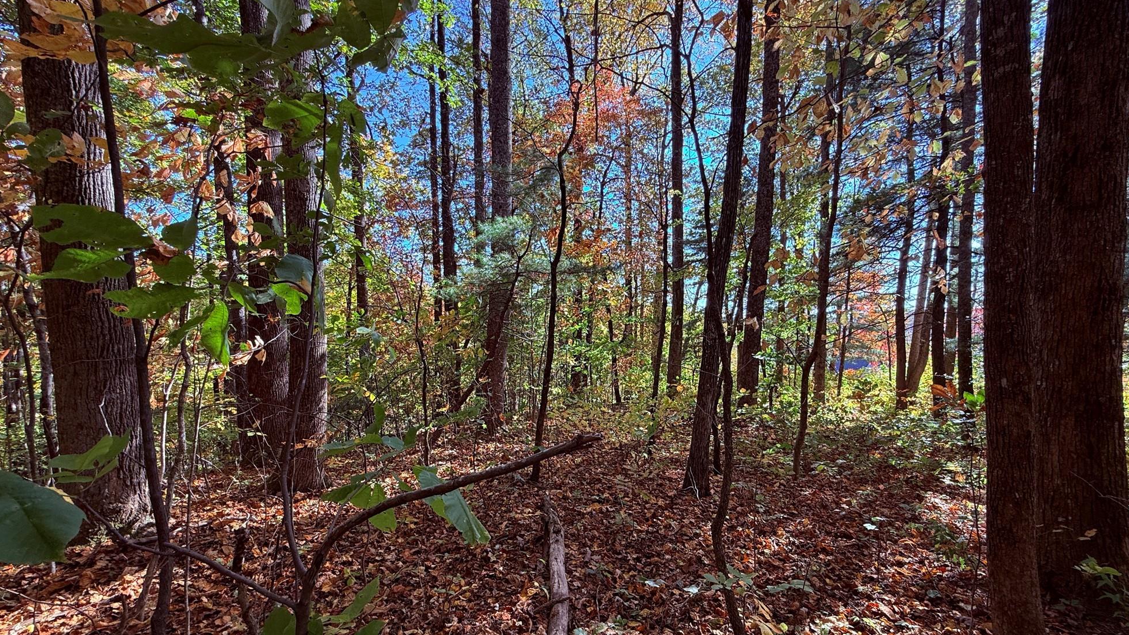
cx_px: 582
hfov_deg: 99.3
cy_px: 357
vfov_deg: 66.8
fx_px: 479
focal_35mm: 16
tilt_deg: -3.5
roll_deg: +0.3
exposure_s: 1/195
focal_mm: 2.22
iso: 64
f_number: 2.2
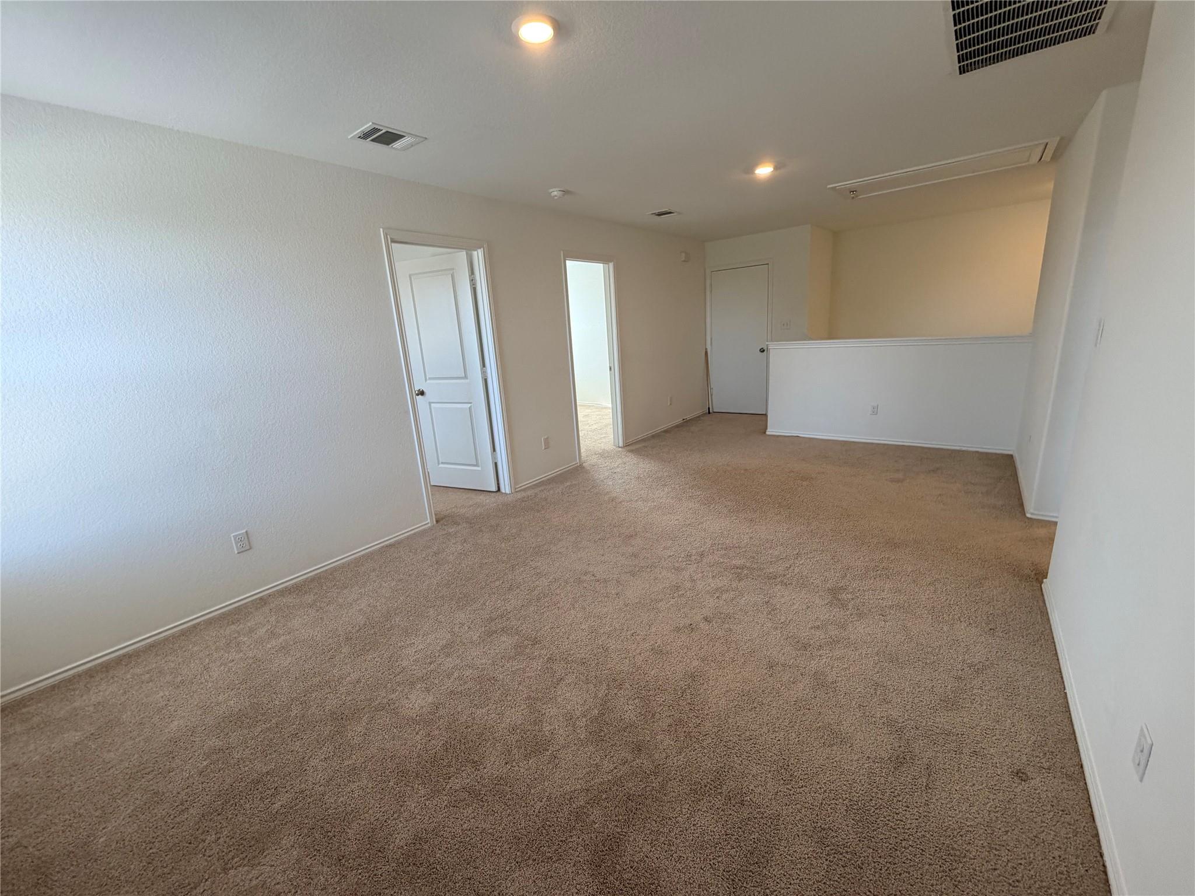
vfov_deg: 85.7
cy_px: 448
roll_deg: +3.5
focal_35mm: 14
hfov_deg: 102.1
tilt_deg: -14.2
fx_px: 483
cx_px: 598
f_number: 2.2
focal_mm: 2.22
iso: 200
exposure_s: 1/120
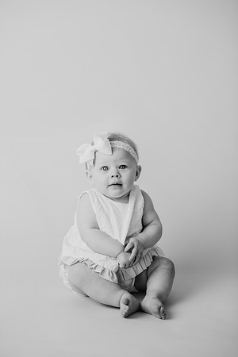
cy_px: 178
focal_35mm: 85
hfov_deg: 16.1
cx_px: 119
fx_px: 843
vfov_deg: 23.9
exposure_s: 1/160
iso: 100
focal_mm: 85
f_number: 2.8
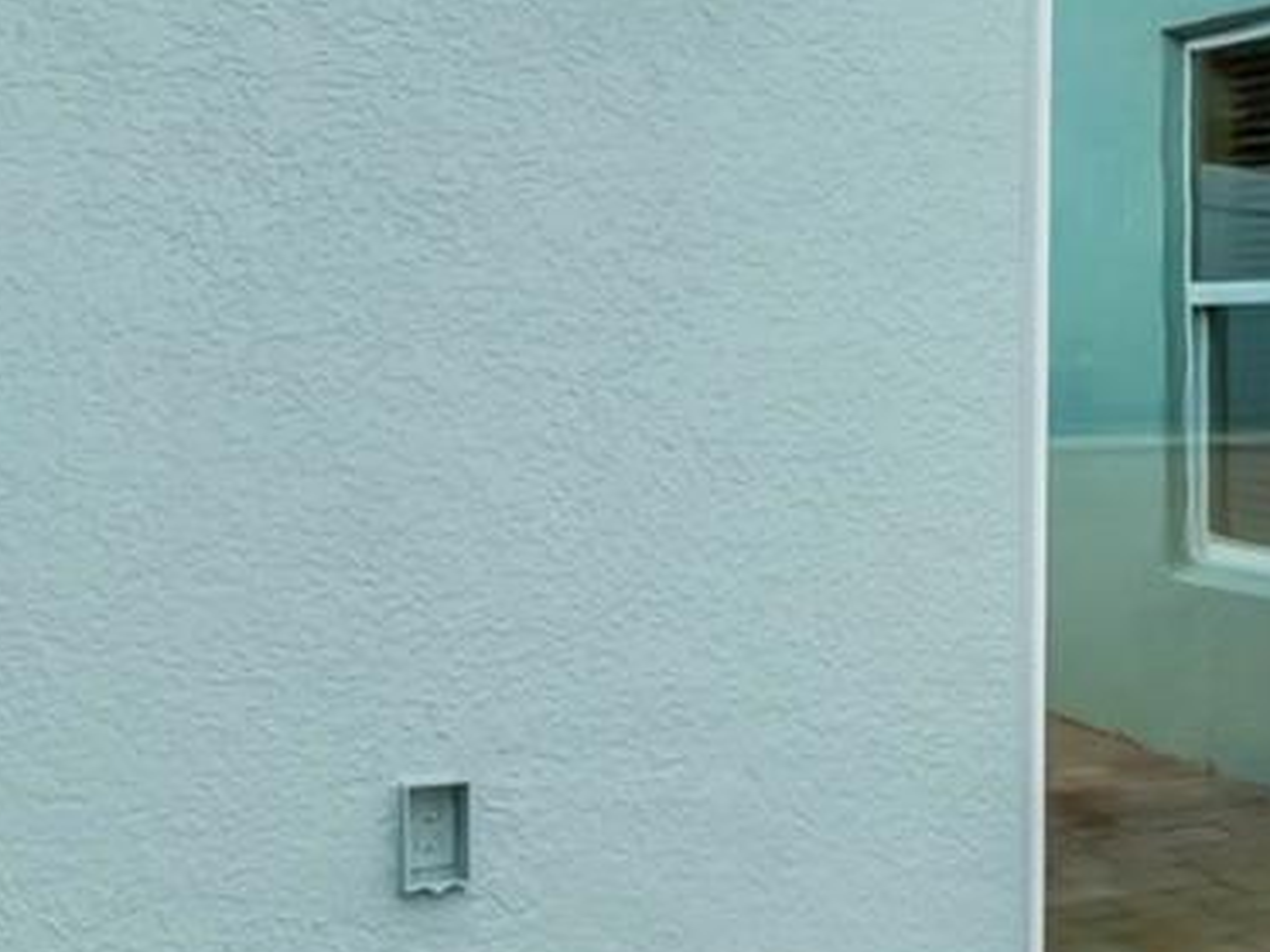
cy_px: 416
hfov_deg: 27.8
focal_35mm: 62
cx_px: 1475
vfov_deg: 23.6
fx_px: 2275
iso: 250
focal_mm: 10
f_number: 9
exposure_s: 1/15
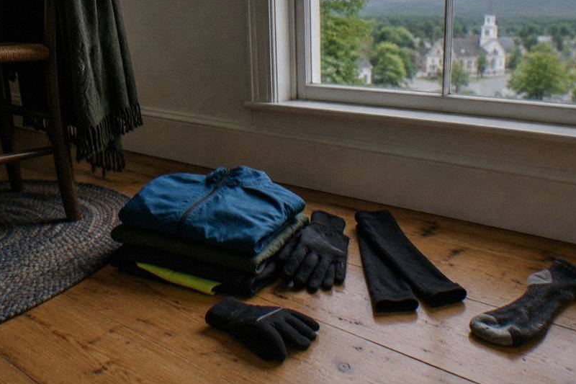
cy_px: 166
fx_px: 560
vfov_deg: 37.8
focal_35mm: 35
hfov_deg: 54.2
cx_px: 334
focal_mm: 28
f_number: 5.6
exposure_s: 1/500
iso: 640
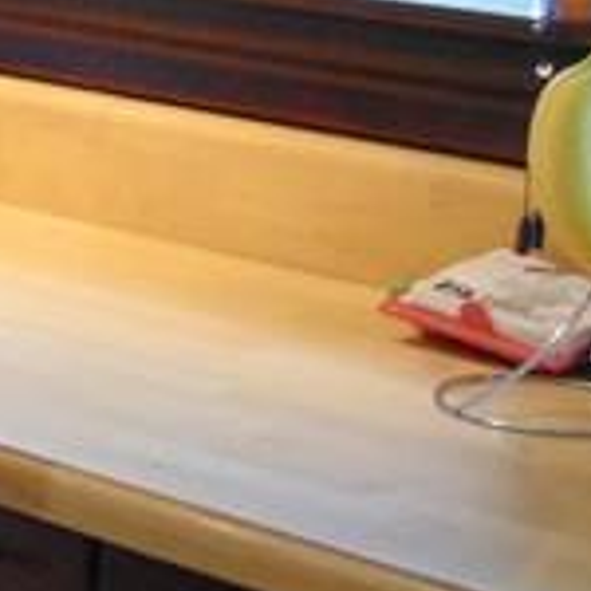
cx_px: -768
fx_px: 2917
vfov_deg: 11.5
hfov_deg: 10.2
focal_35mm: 151
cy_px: -4
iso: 320
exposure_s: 1/30
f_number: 3
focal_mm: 4.5
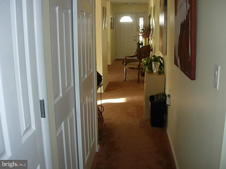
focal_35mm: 38
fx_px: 248
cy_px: 84
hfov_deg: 49.0
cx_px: 113
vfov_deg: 37.7
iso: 79
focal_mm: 7.8
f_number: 2.8
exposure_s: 1/32
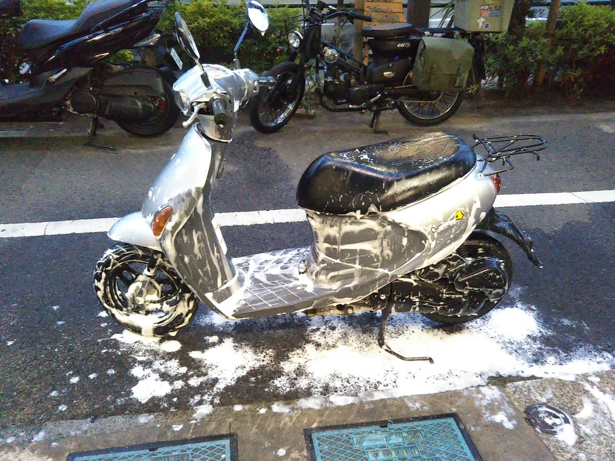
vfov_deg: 46.8
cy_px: 230
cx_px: 308
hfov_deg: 60.0
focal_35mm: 30
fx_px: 533
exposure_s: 1/23
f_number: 2.2
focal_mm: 4
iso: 836
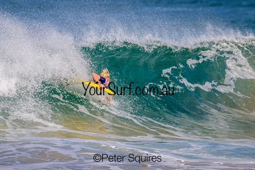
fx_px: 7291
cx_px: 98
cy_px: 97
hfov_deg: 2.0
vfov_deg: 1.3
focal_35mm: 1029
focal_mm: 800
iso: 720
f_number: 11
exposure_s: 1/2000
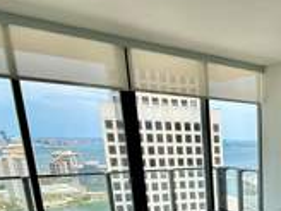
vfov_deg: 31.5
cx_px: 310
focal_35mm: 41
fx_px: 333
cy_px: 226
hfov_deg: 38.0
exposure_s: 1/297
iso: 64
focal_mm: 2.22
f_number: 2.2
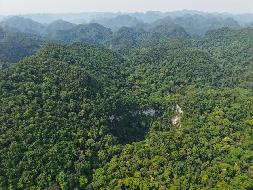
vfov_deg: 56.8
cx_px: 126
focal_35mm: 24
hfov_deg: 71.6
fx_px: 175
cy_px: 95
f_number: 1.8
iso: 190
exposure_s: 1/5000
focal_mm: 8.67
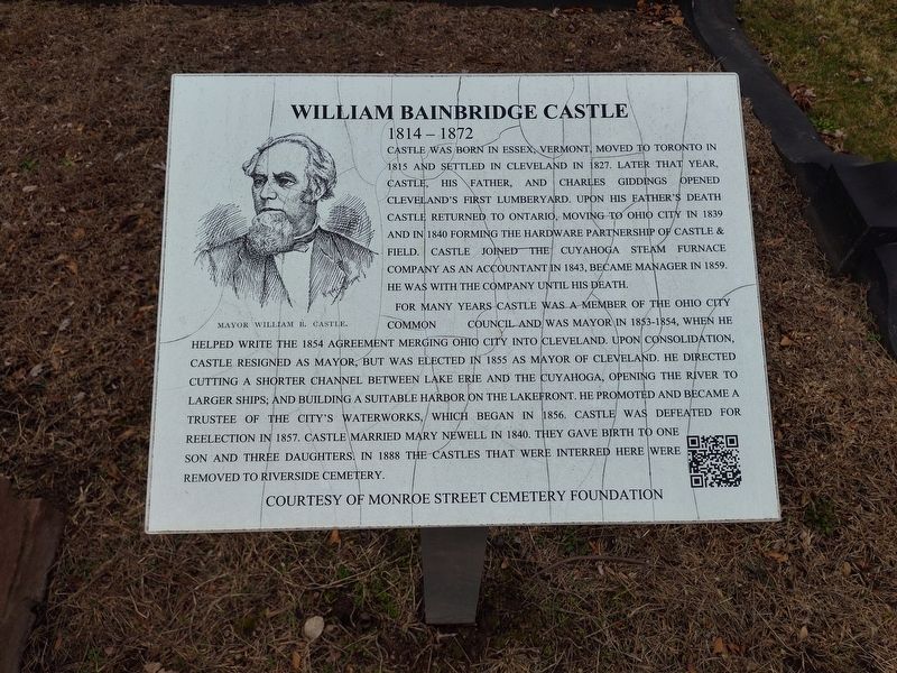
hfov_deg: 73.9
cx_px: 448
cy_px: 336
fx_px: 596
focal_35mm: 23
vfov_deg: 58.9
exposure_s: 1/764
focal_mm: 5.56
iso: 100
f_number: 1.8
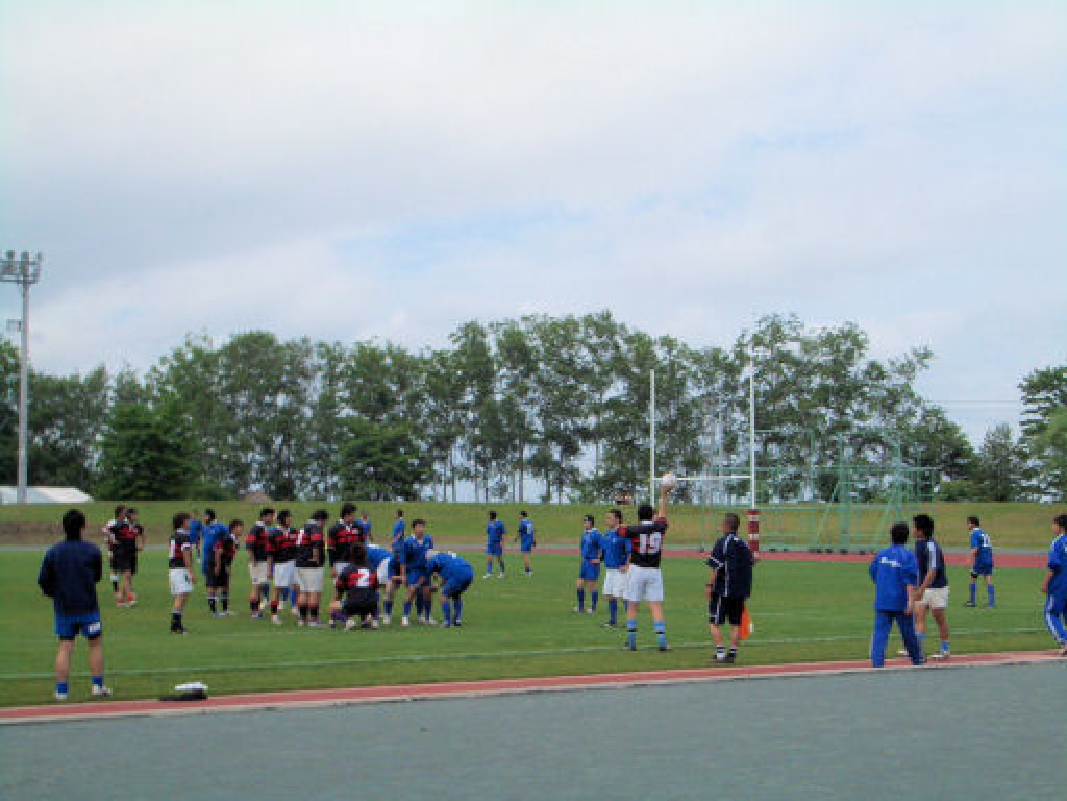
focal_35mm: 62
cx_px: 534
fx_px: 1911
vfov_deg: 23.7
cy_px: 400
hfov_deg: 31.2
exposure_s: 1/800
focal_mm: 10.2
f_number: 5.6
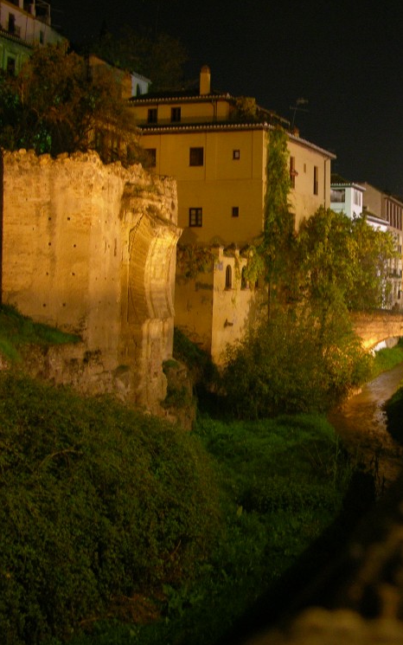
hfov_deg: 24.8
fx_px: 896
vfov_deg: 39.6
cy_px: 317
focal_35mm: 51
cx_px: 344
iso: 200
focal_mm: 8.9
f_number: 2.8
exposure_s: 2
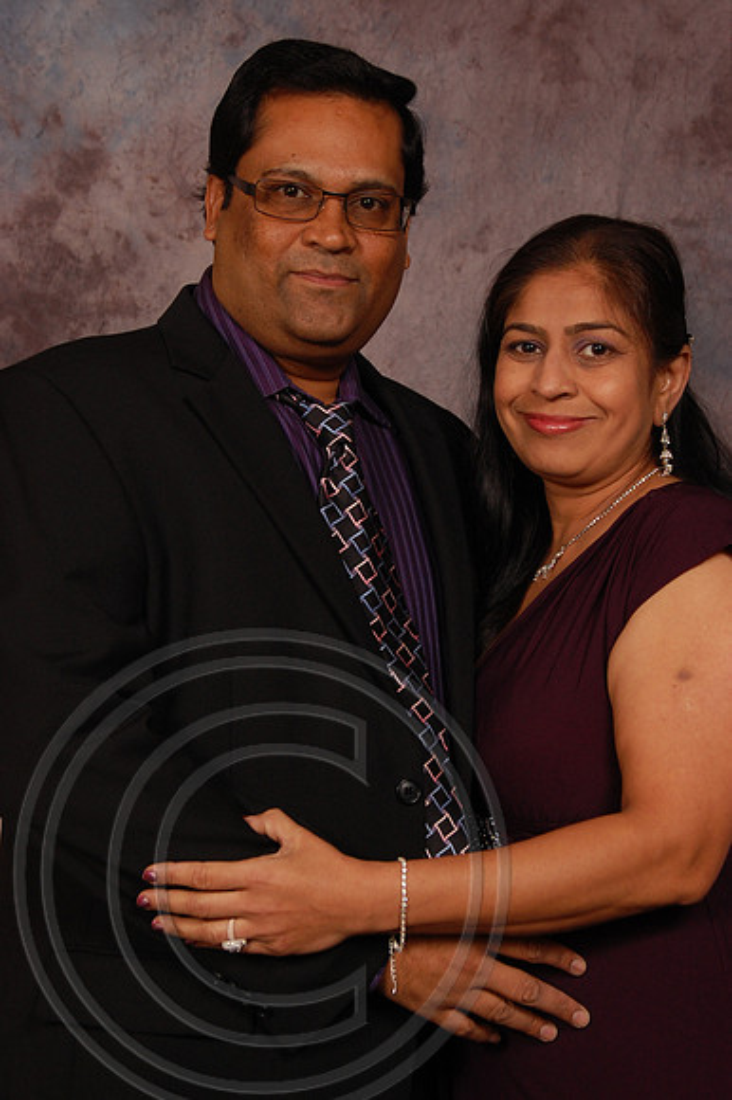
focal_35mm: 63
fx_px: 1924
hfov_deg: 21.5
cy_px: 550
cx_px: 366
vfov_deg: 31.9
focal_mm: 42
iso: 400
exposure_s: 1/200
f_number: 5.6
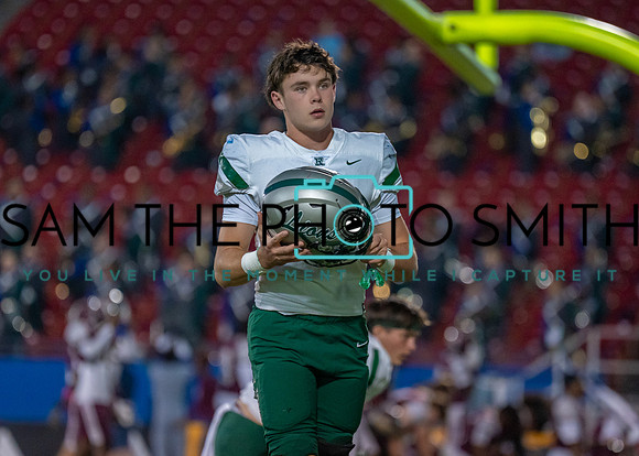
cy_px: 267
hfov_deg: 6.3
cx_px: 324
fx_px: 5803
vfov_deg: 4.5
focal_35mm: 320
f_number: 2.8
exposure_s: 1/2000
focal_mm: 185
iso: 2000
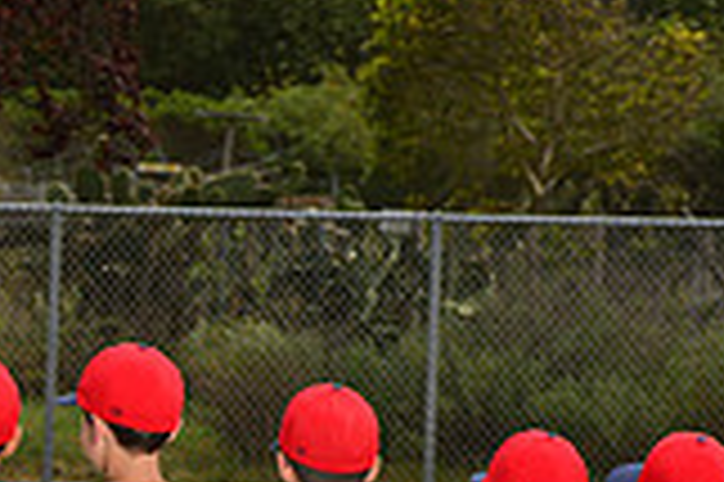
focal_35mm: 396
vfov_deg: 3.4
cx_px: -391
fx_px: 7956
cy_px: 773
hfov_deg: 5.2
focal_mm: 110
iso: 125
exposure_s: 1/200
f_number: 11
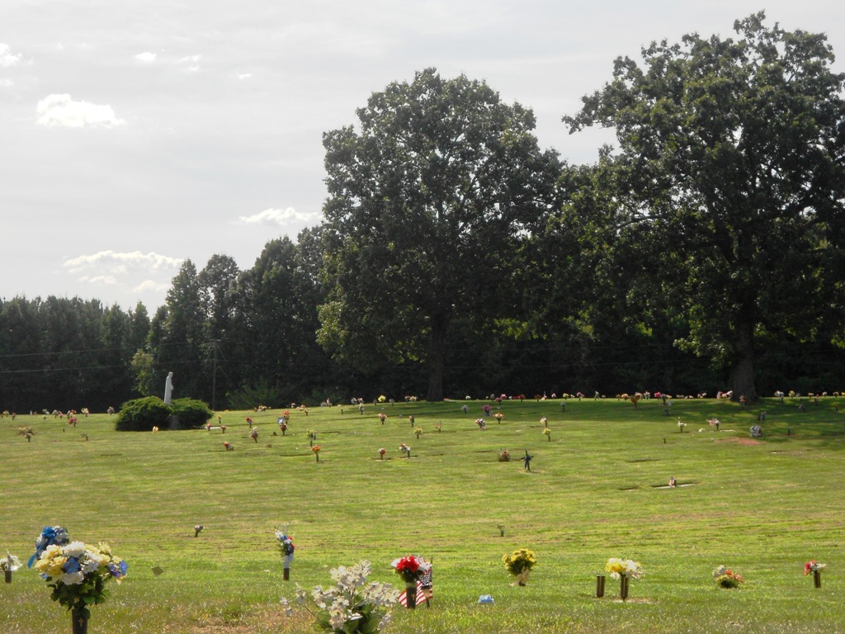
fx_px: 1855
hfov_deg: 25.7
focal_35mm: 76
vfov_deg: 19.4
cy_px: 317
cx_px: 422
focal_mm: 13.5
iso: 80
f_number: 5.8
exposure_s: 1/500
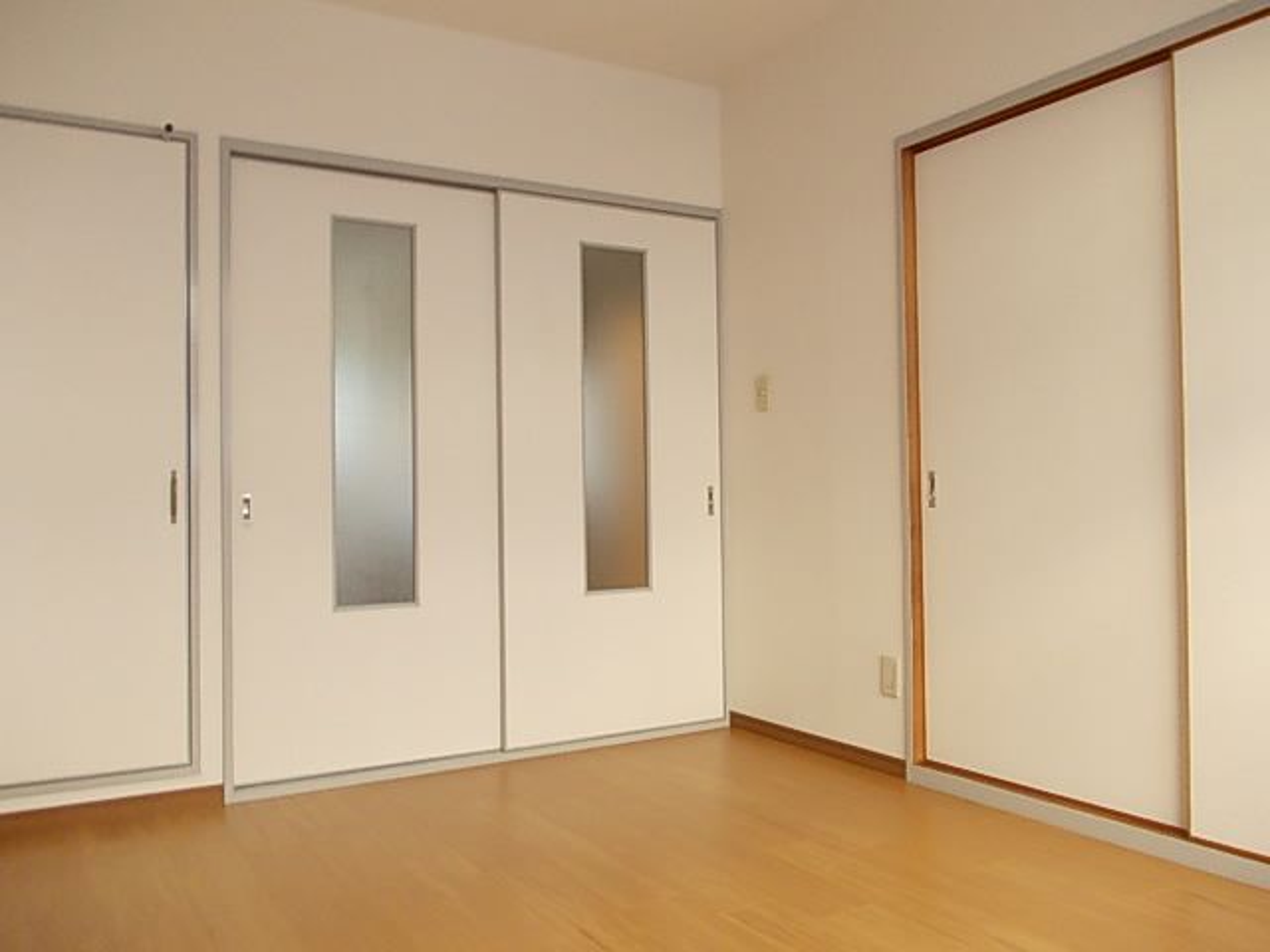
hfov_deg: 63.4
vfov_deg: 49.7
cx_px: 635
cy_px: 476
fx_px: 1027
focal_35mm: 28
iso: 200
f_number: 2.7
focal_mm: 4
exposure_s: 1/20
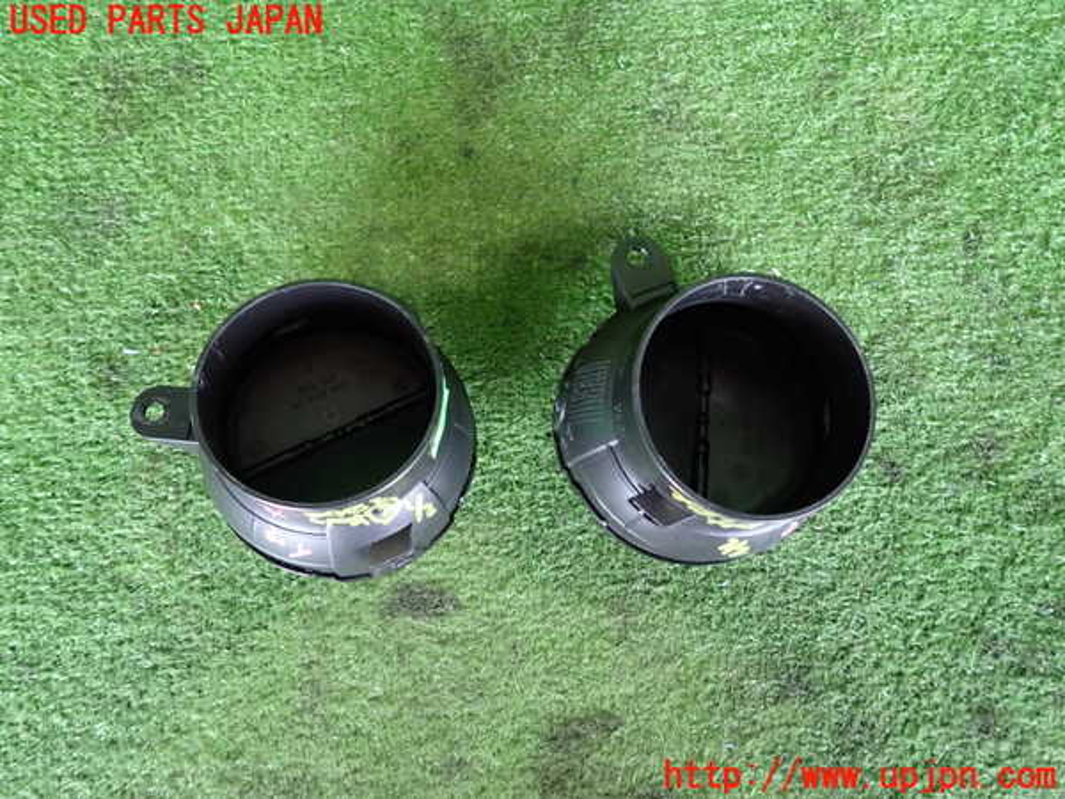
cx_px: 532
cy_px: 400
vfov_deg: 54.9
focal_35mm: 25
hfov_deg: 69.4
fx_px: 769
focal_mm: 4.5
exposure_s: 1/30
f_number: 2
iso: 800
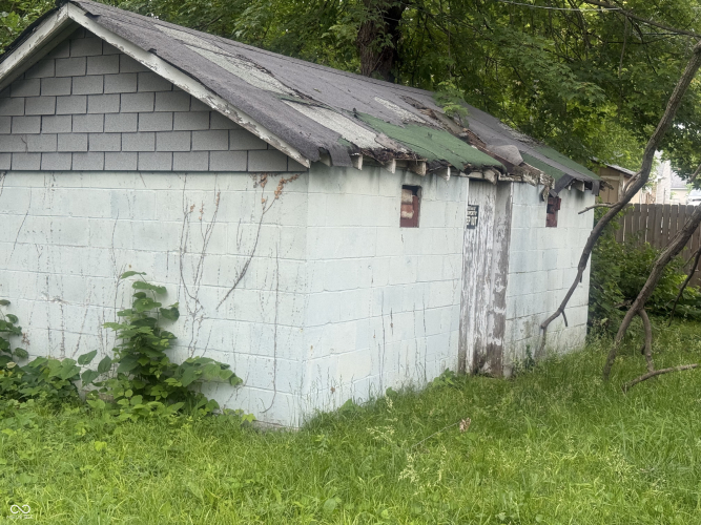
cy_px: 262
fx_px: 972
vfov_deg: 30.3
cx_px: 350
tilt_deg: -3.2
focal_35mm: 48
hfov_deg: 39.7
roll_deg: +0.8
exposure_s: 1/587
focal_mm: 6.76
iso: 64
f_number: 1.78
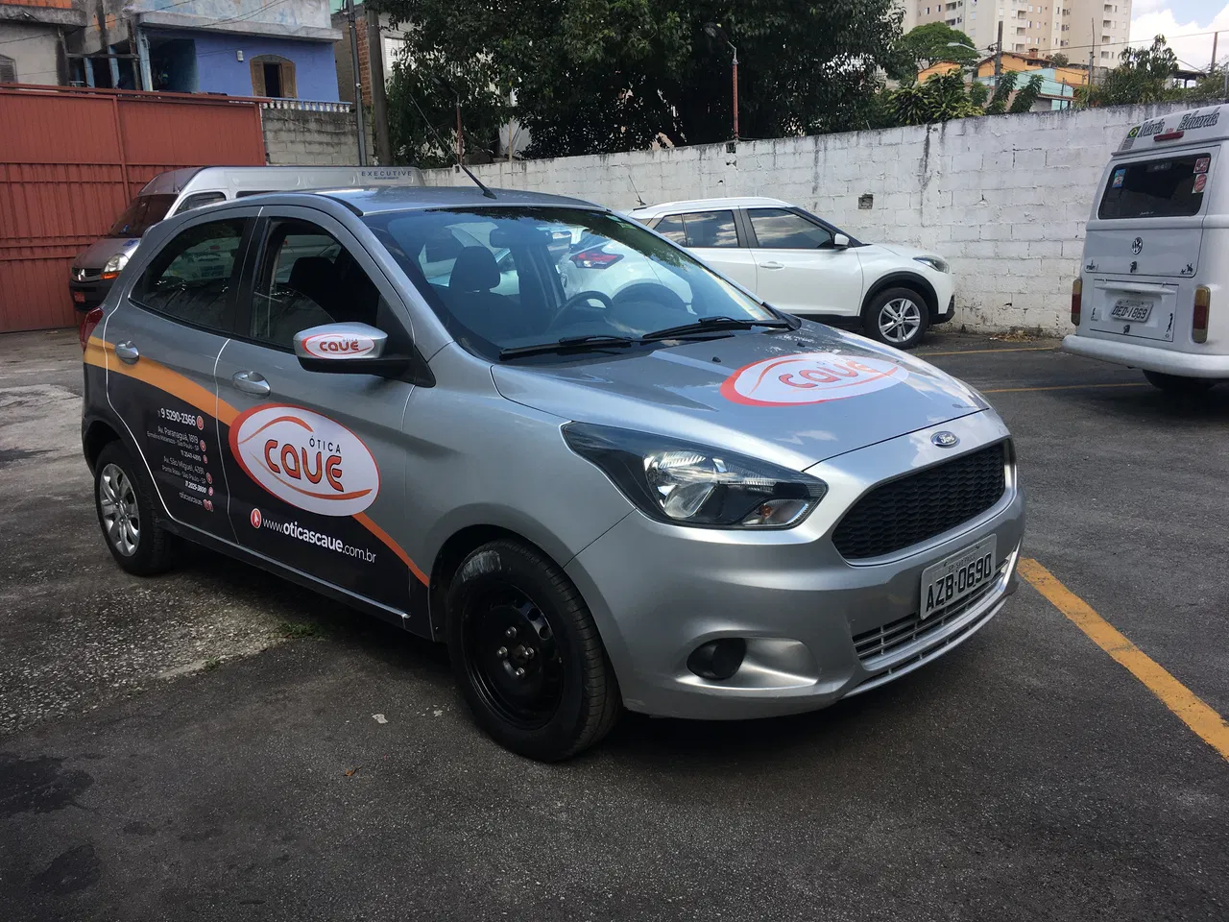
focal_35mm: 29
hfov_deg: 61.7
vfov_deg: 48.2
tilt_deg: -12.4
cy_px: 461
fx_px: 1030
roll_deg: +0.9
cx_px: 614
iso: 25
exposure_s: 1/674
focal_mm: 4.15
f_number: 2.2
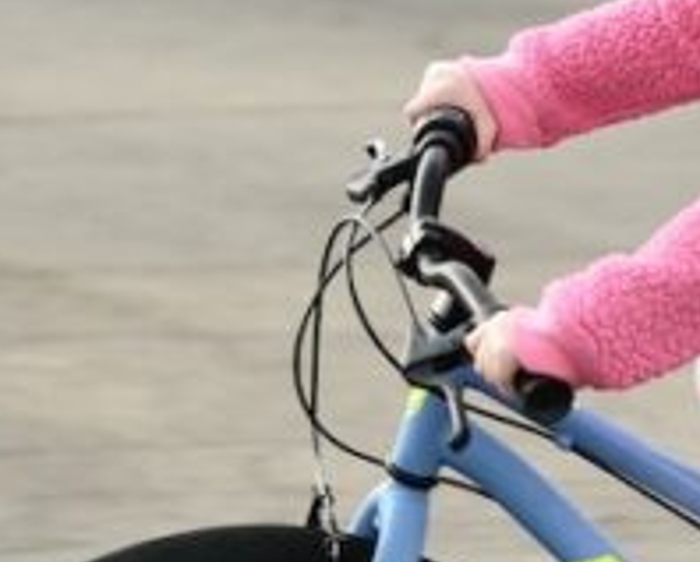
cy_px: 486
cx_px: 764
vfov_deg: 3.0
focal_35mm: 519
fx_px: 10768
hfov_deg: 3.7
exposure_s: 1/200
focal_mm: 71.5
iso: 125
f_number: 3.6
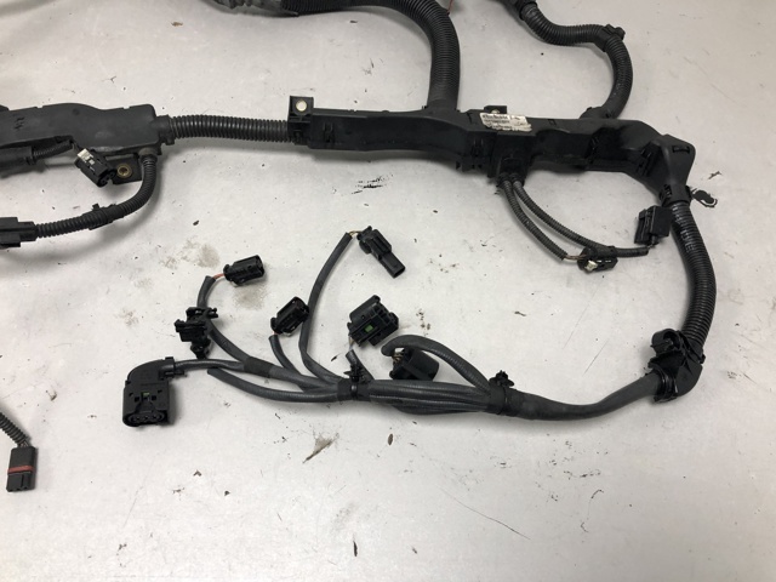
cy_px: 291
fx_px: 628
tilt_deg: -58.7
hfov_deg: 63.4
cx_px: 388
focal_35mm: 28
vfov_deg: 49.7
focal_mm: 4
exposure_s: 1/33
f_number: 1.8
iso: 40
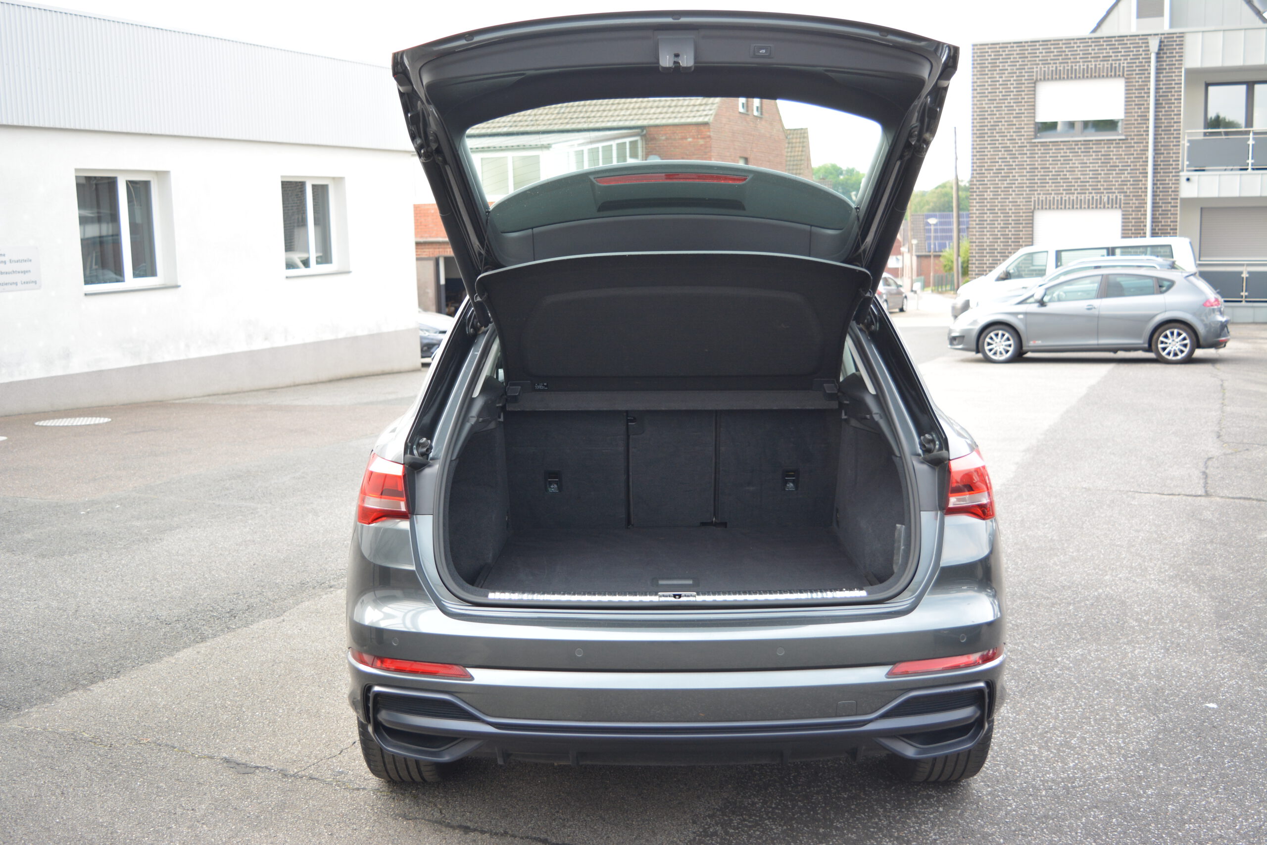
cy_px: 422
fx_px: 1267
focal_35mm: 36
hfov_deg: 53.1
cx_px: 634
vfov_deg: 36.9
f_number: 4.5
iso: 320
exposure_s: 1/80
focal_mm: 24
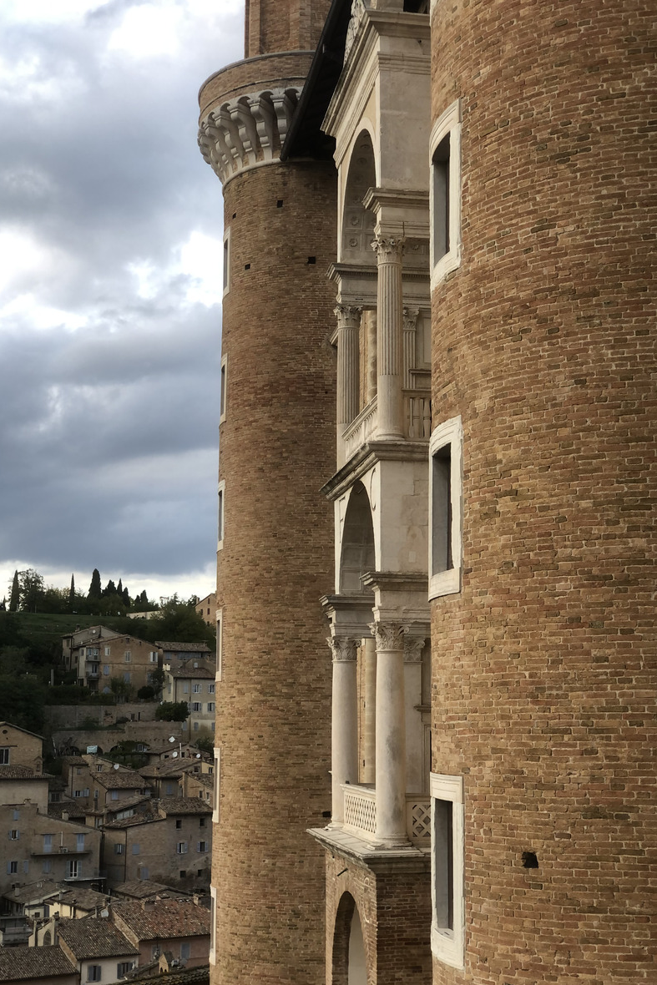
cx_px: 327
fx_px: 1505
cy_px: 496
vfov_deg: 36.2
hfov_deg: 24.6
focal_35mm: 55
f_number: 2.4
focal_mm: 6
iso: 16
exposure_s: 1/60
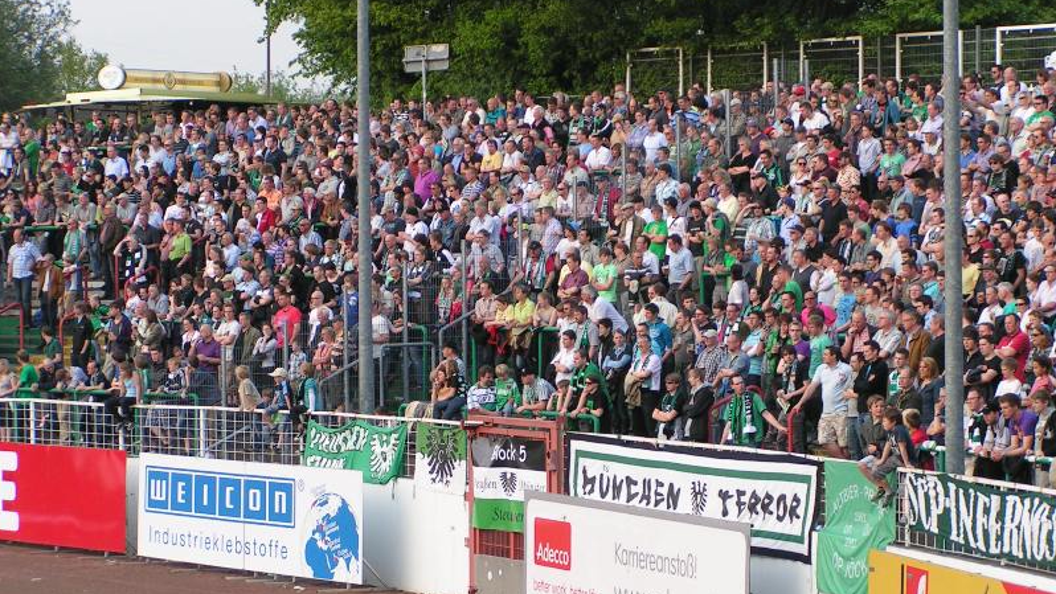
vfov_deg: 9.3
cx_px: 528
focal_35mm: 130
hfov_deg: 16.5
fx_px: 3640
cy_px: 234
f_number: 4.5
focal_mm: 18.2
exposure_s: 1/125
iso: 50
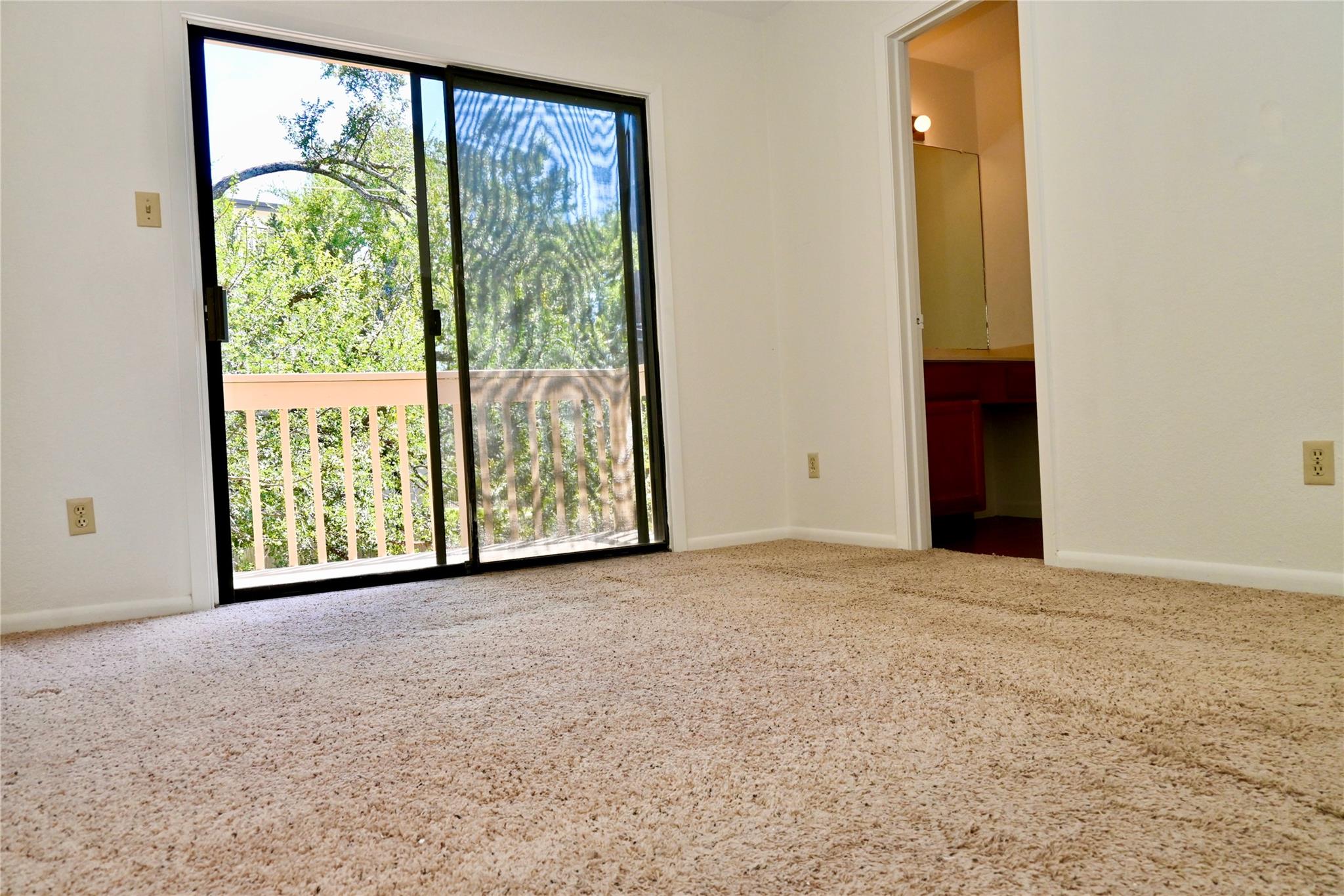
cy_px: 448
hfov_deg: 73.7
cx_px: 672
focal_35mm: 24
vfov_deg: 53.1
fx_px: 896
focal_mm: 16
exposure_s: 1/200
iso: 400
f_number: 7.1
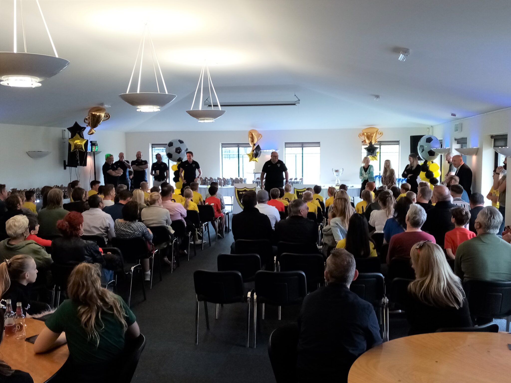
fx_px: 384
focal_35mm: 26
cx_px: 256
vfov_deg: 53.1
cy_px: 192
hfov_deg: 67.3
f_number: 1.8
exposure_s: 1/50
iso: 132
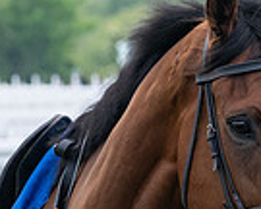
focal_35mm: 951
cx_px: 443
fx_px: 7346
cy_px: 174
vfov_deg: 1.6
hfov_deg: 2.0
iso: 400
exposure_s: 1/320
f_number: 5.6
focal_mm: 135
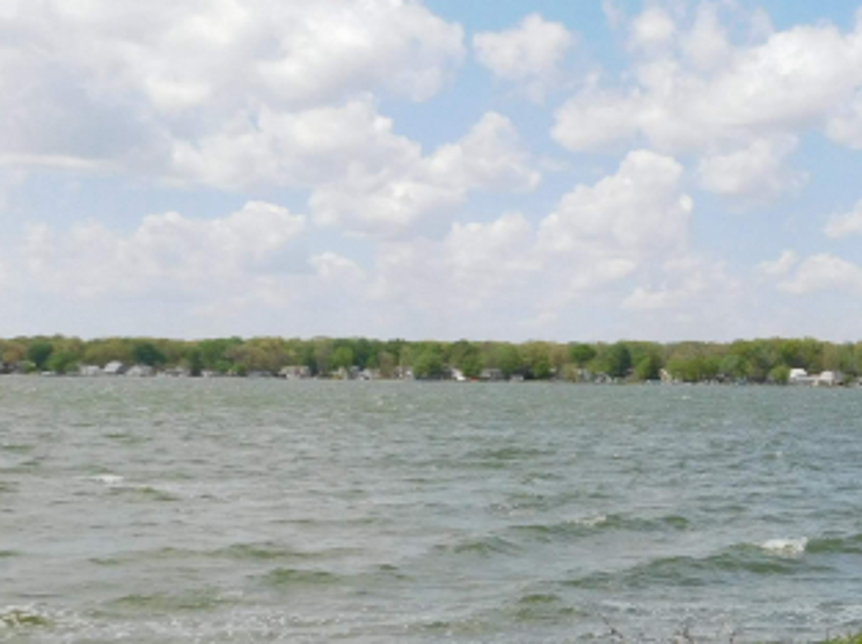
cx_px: 902
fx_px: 1592
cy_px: 413
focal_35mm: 64
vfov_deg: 22.8
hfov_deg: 28.1
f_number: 6.4
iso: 125
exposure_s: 1/500
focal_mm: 5.3
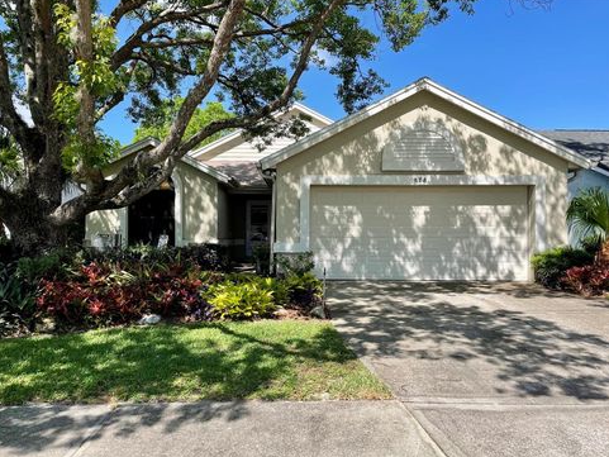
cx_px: 295
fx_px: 475
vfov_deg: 51.4
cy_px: 231
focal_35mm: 27
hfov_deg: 65.3
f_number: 1.6
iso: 32
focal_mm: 4.2
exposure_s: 1/2020
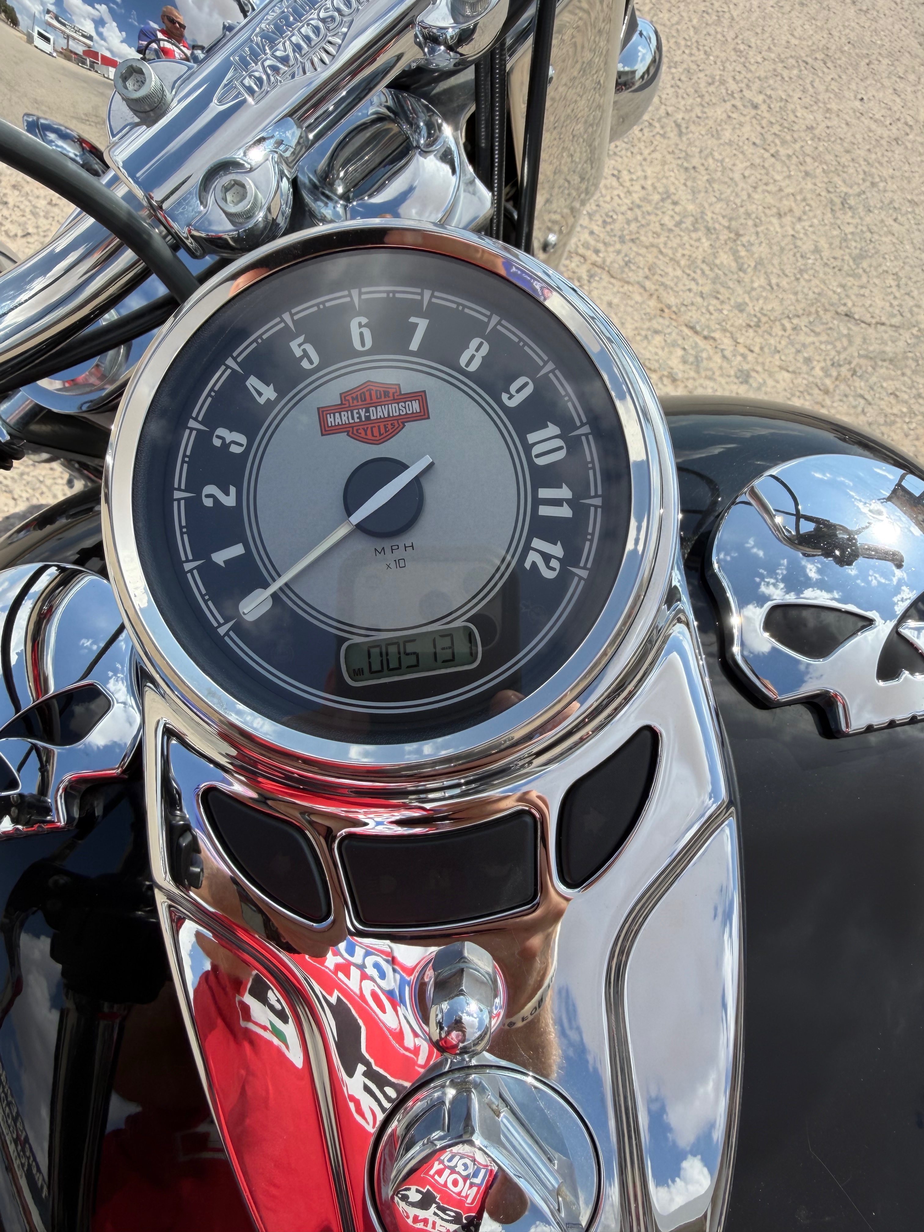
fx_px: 854
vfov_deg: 71.6
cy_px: 616
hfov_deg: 56.8
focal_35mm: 24
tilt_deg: -56.6
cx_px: 462
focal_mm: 2.22
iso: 25
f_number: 2.2
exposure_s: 1/777
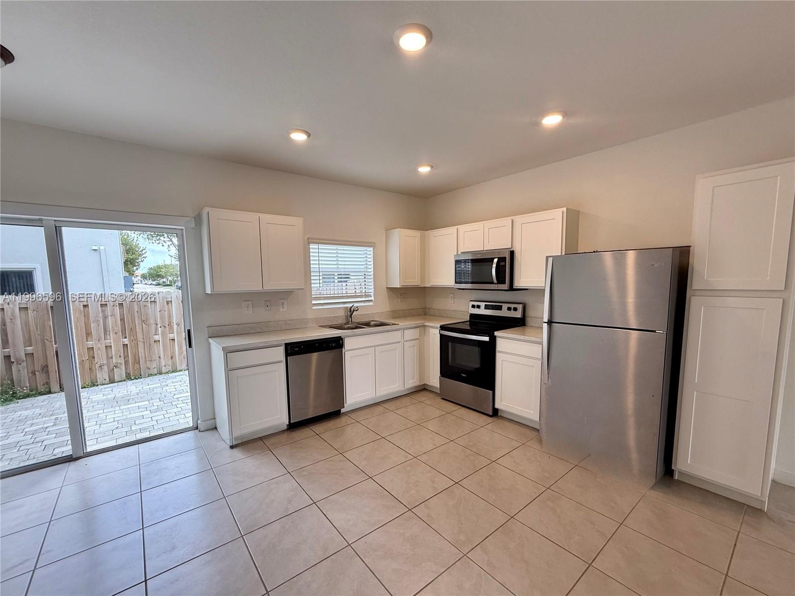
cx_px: 398
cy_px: 298
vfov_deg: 85.6
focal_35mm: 14
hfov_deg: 102.1
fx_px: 321
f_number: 2.2
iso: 100
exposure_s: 1/120
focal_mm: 2.22
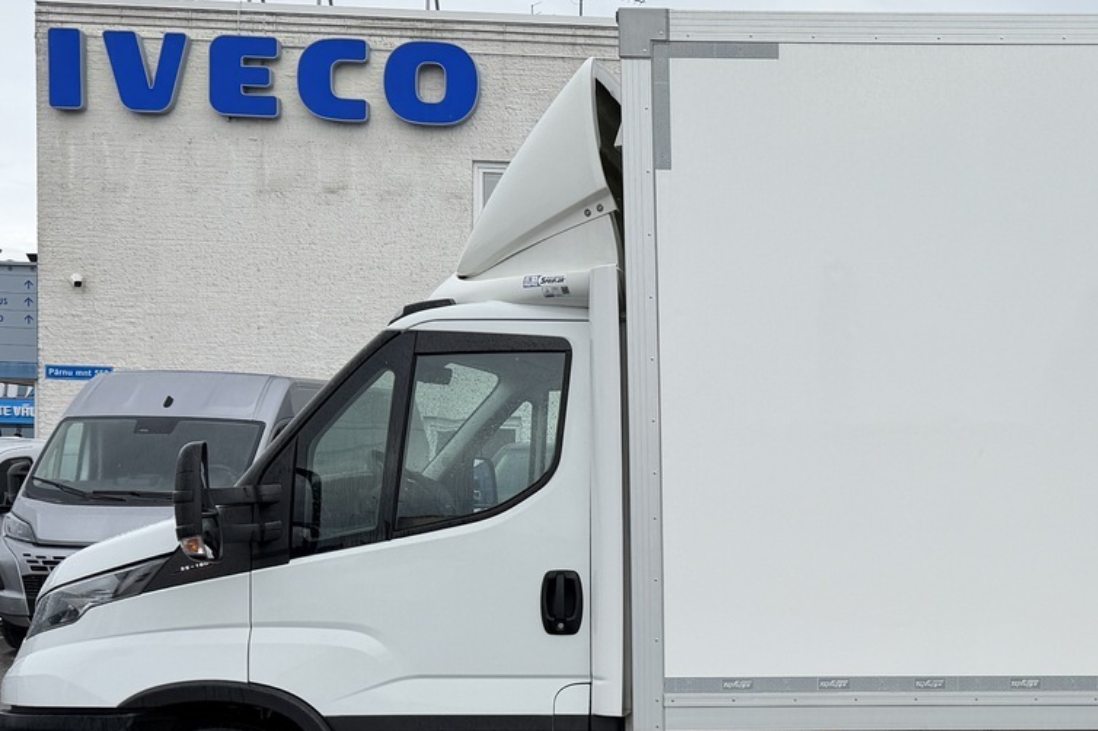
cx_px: 990
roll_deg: -1.6
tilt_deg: -3.4
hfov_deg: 35.3
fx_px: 1616
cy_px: 578
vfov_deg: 25.1
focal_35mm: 53
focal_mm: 6.76
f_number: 1.78
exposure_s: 1/2169
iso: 80
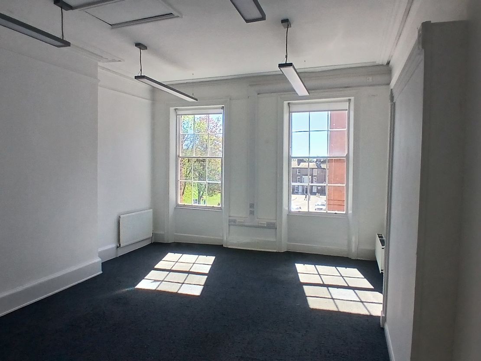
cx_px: 240
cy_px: 180
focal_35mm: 17
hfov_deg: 91.0
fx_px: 236
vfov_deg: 74.8
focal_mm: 1.4
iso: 50
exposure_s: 1/175
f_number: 2.2
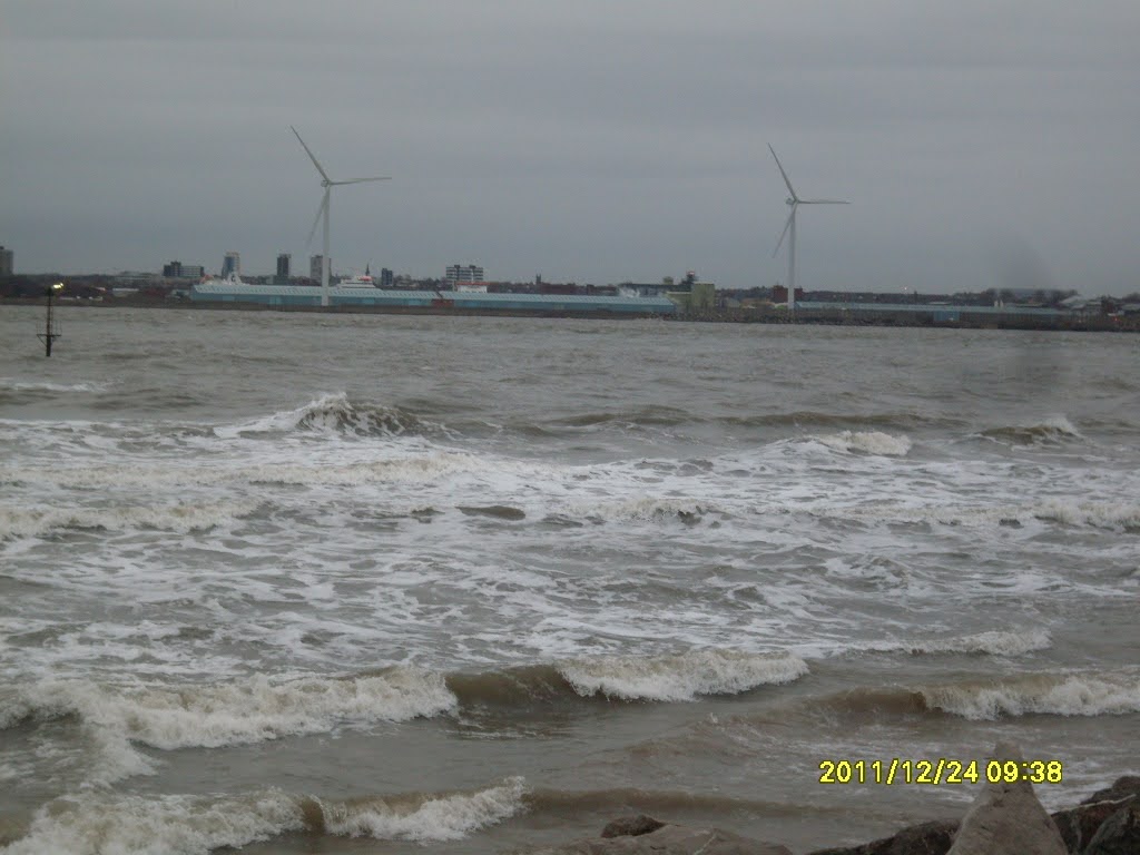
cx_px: 570
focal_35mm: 92
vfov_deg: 16.1
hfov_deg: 21.3
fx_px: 3030
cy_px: 428
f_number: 4.4
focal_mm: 15.3
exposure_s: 1/125
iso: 80
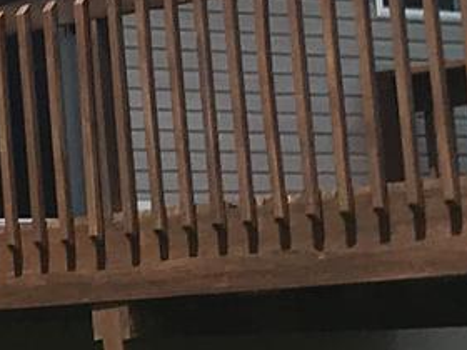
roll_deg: +2.7
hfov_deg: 8.7
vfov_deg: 7.2
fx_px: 2766
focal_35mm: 205
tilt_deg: +6.5
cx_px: -709
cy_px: 125
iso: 20
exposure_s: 1/2817
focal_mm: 3.99
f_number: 1.8
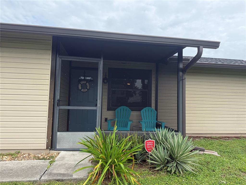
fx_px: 171
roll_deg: -2.4
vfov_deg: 56.8
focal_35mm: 24
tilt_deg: +4.0
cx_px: 123
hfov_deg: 71.6
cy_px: 92
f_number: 1.78
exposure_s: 1/2299
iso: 100
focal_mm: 6.76
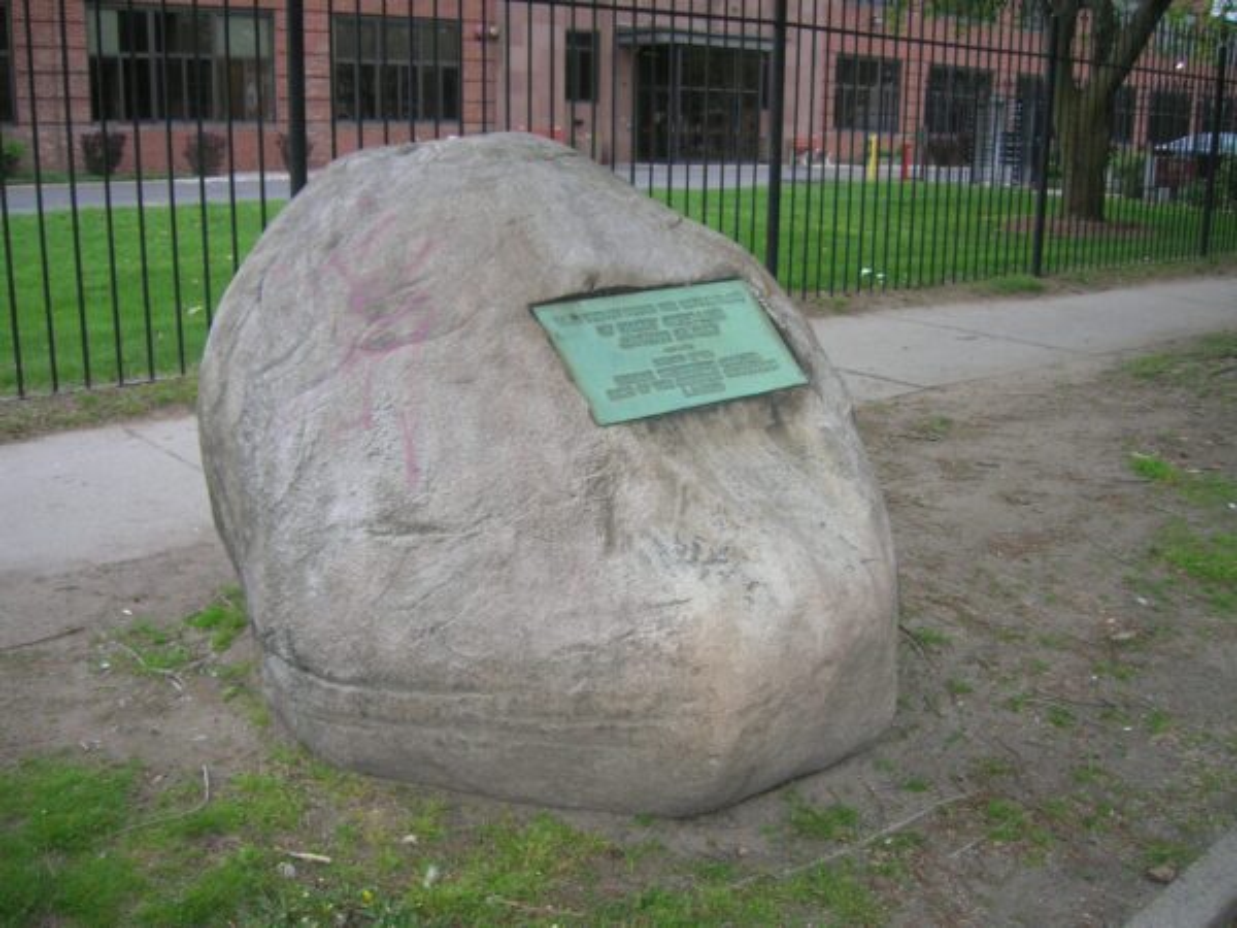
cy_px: 464
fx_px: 1215
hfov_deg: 54.0
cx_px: 618
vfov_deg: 41.8
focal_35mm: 34
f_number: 2.9
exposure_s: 1/45.2
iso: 50
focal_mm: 5.7
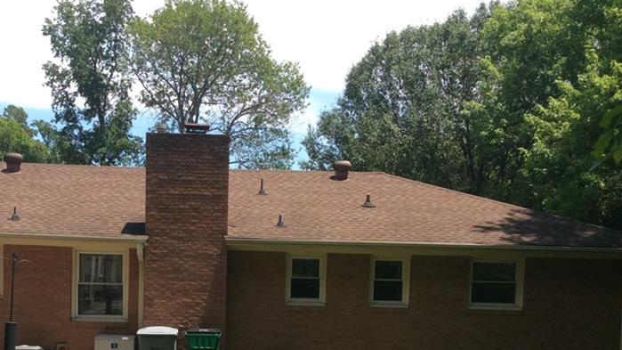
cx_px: 228
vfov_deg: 22.7
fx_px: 841
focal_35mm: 51
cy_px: 336
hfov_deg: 40.3
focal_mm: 3.3
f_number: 2.4
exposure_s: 1/907
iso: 32
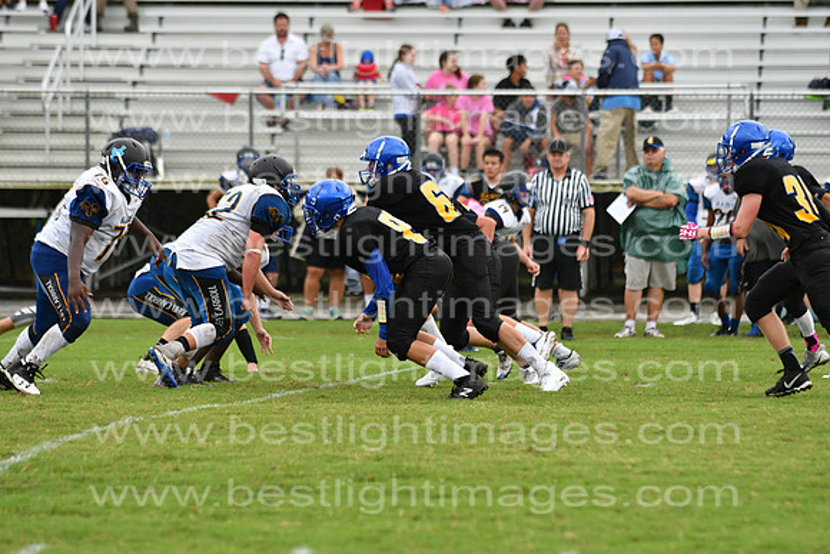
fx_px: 4843
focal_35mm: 210
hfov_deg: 9.8
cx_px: 415
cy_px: 277
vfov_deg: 6.5
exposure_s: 1/2500
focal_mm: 140
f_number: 3.5
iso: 800
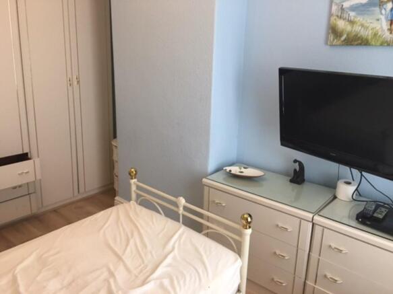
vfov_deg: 48.2
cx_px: 196
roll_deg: -2.1
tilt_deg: -16.0
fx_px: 329
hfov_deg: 61.7
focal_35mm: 29
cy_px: 147
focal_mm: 4.15
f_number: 2.2
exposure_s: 1/17
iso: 64
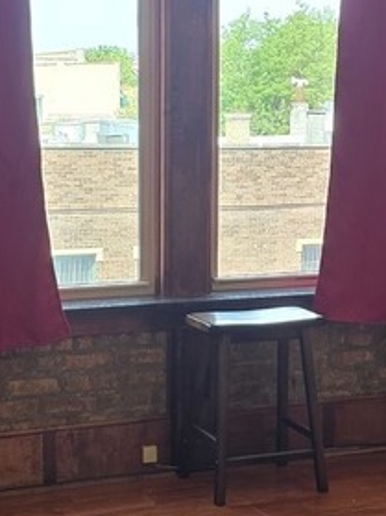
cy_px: 240
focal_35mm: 89
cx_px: 249
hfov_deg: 16.6
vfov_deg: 22.0
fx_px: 1324
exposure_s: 1/120
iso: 100
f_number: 1.7
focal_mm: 6.3
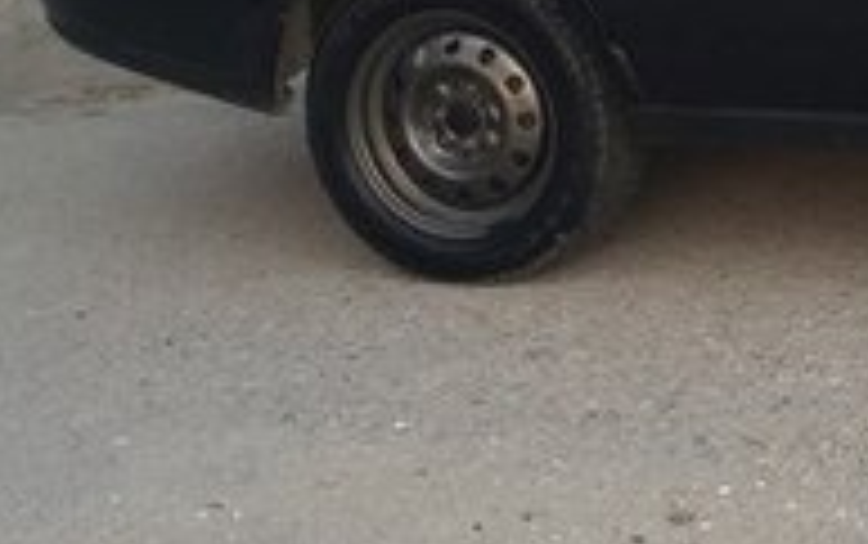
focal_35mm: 105
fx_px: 2486
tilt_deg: -8.8
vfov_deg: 12.1
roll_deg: +3.5
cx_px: 1259
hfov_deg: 17.9
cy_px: -200
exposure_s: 1/33
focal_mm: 4.15
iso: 32
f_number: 2.2
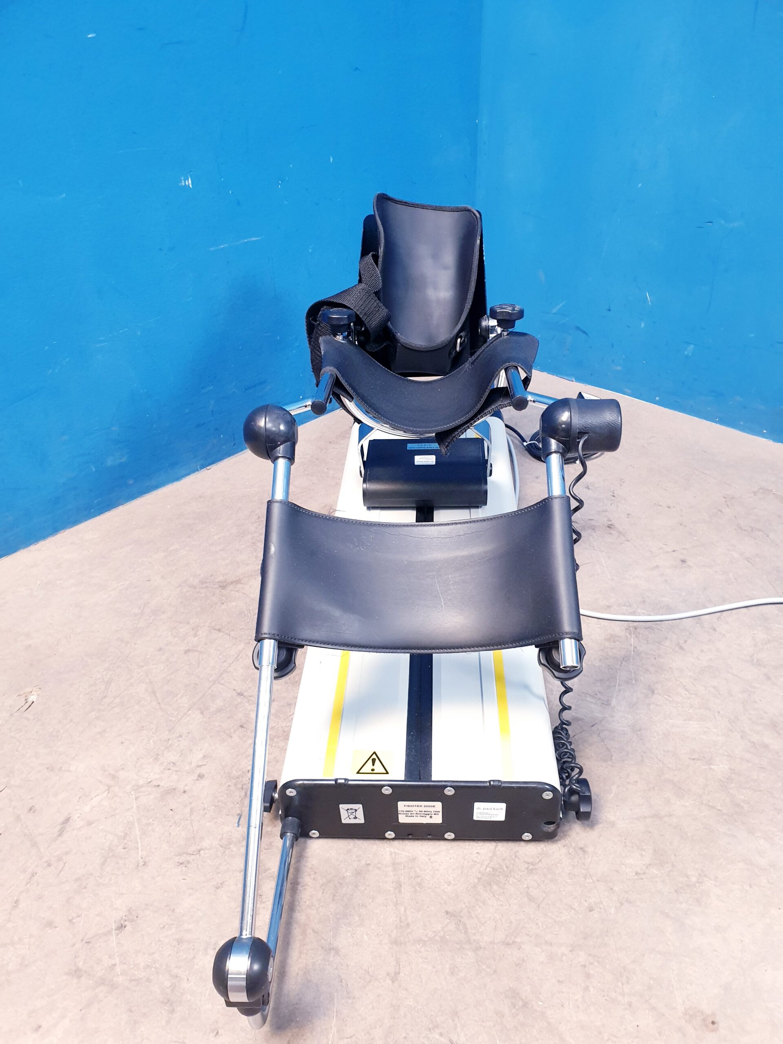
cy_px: 522
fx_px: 784
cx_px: 392
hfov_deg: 53.1
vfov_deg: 67.3
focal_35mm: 26
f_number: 2.4
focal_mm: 4.3
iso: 320
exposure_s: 1/25
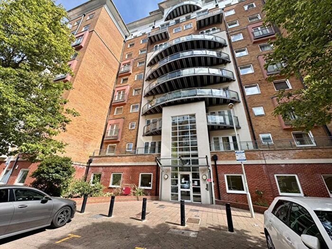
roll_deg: -1.6
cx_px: 166
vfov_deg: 85.7
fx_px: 134
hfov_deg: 102.1
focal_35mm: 14
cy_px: 124
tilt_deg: +23.7
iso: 50
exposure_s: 1/741
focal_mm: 2.22
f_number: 2.2
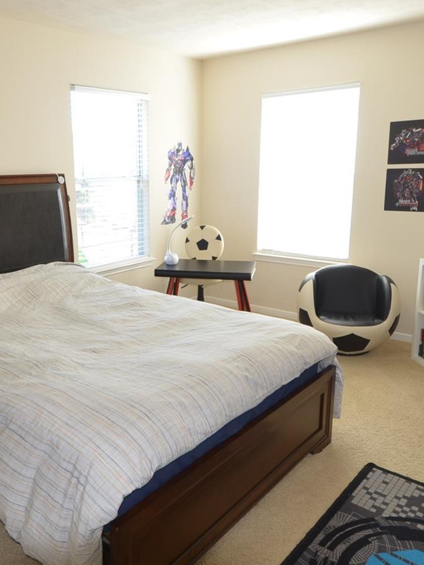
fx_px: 490
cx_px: 159
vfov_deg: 59.9
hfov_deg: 46.4
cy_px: 262
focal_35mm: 30
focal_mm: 10
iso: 250
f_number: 3.5
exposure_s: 1/50
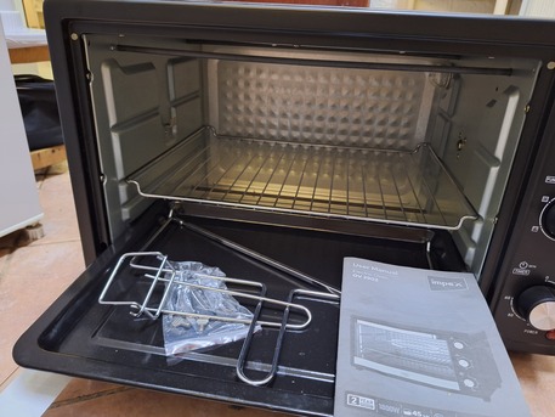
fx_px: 369
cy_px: 208
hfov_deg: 73.9
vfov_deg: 58.9
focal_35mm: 23
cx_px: 278
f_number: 1.8
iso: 500
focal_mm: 5.54
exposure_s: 1/20
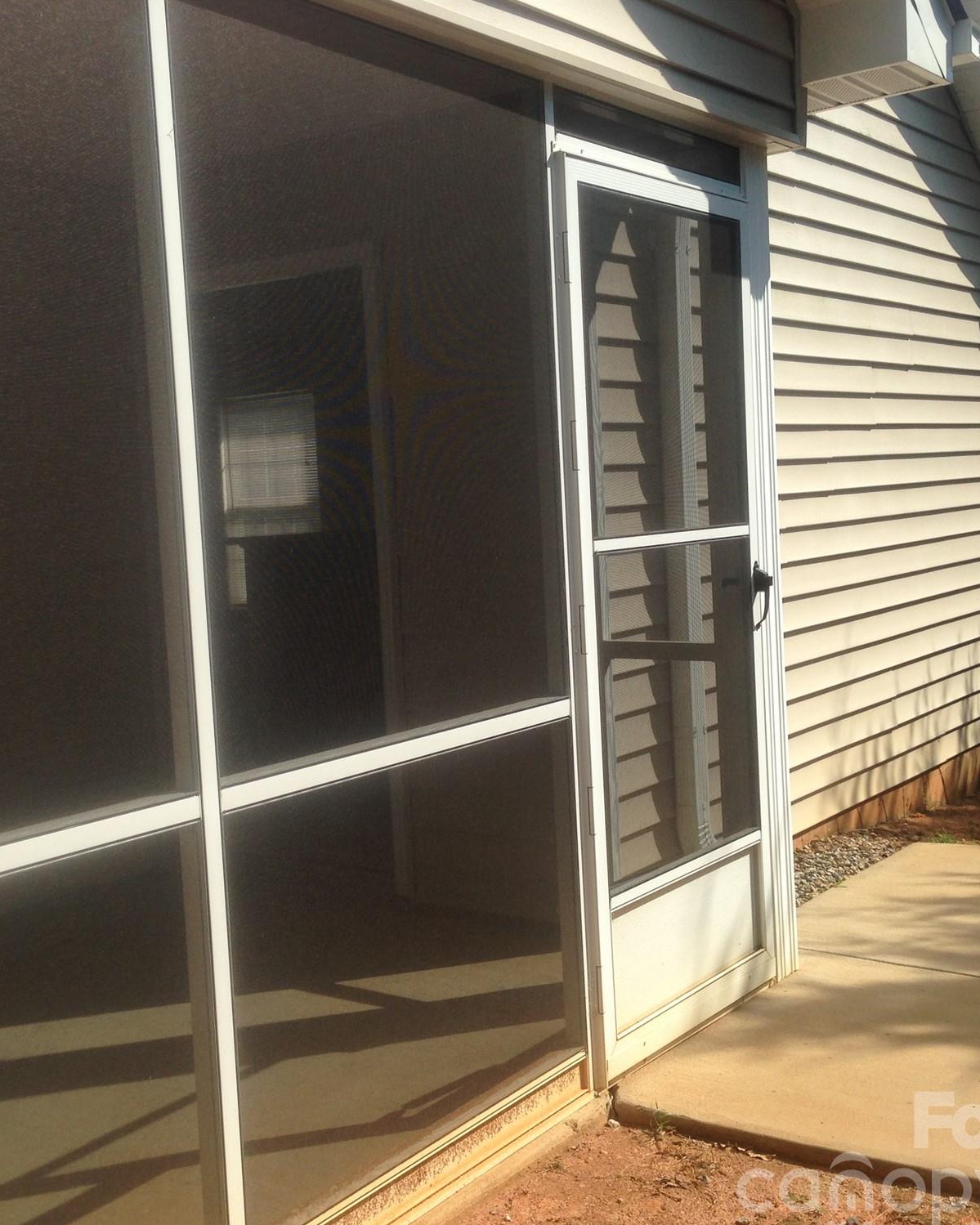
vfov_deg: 42.0
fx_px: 1595
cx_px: 392
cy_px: 624
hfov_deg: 34.0
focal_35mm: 44
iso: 50
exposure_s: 1/1427
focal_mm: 4.12
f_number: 2.4
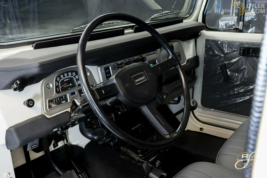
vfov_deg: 37.9
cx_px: 134
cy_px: 89
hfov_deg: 54.4
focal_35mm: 35
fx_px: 260
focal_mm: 35
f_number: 10
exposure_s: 4
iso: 250
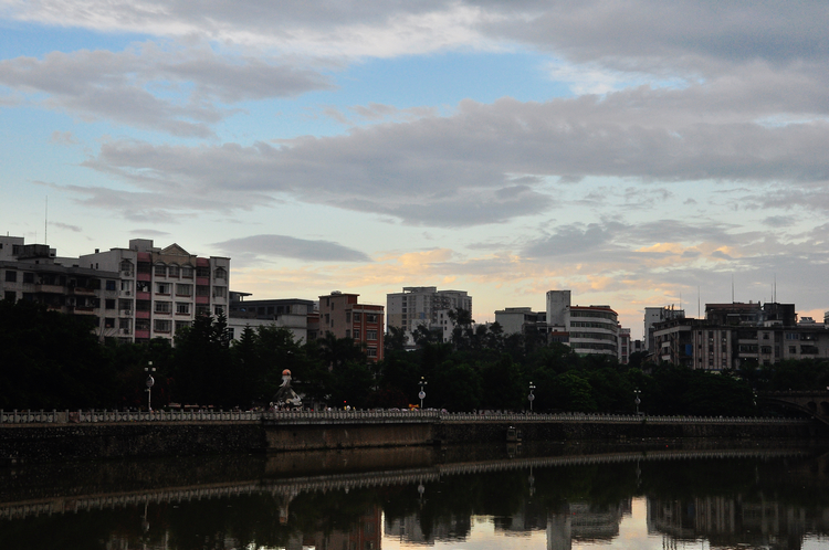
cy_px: 275
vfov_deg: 23.7
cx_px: 414
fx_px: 1311
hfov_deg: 35.1
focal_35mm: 57
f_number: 18
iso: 500
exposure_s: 1/30
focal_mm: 38
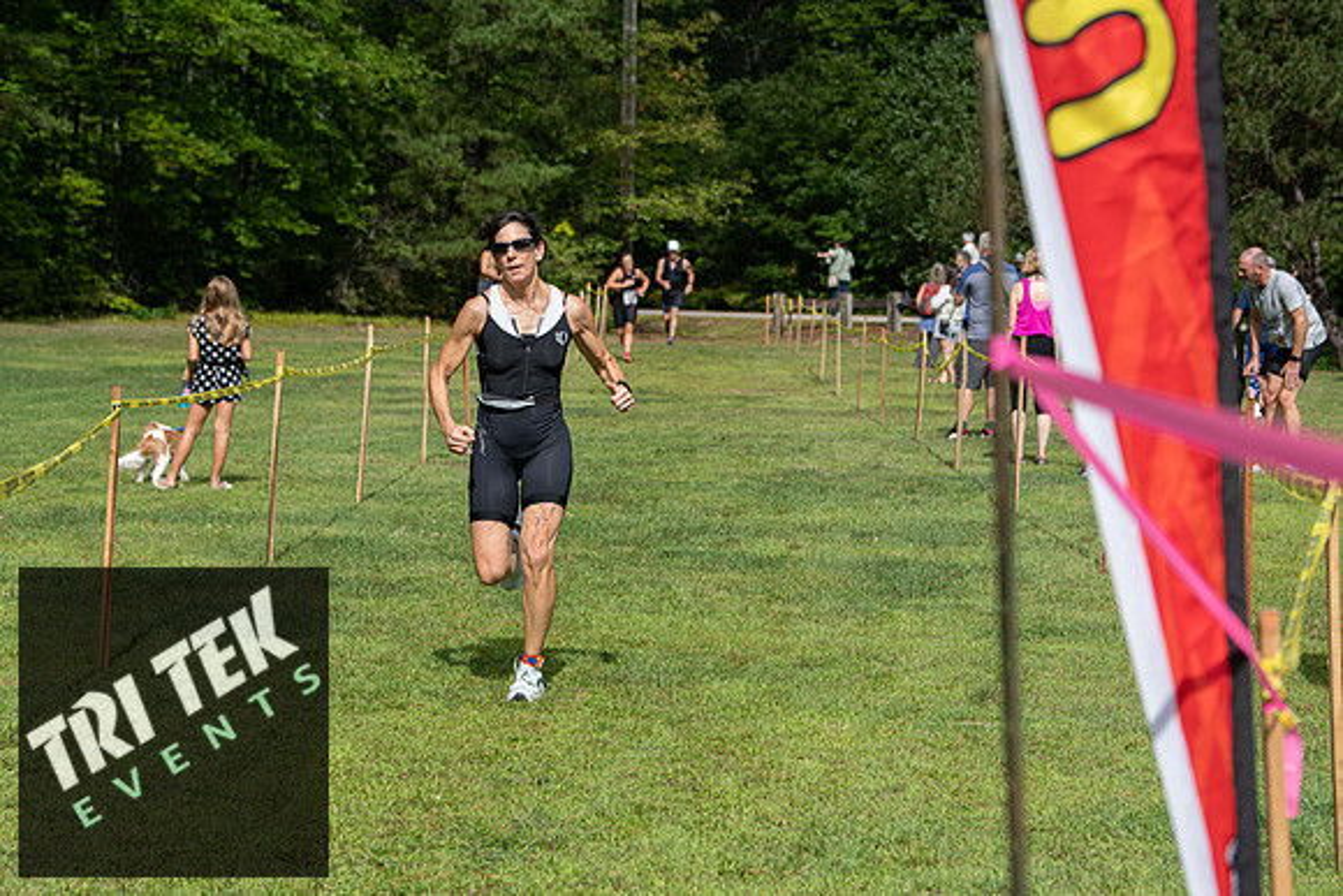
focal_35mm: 102
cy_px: 448
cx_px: 672
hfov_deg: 20.0
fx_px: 3806
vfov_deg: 13.4
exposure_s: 1/1000
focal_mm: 102
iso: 200
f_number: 6.3
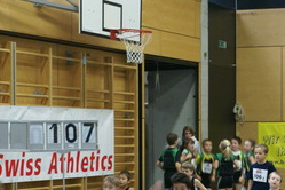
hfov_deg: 15.6
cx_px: 244
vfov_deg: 10.5
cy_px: 183
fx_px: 1029
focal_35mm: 130
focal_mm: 40
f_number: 5.6
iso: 400
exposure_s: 1/20
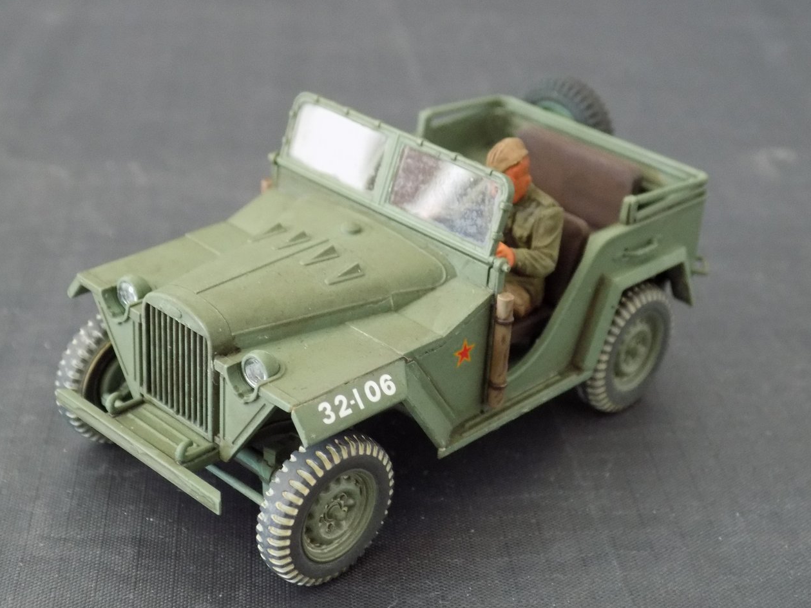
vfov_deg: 24.4
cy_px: 304
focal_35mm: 60
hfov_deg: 32.2
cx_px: 410
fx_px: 1406
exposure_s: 1/6
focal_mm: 10.5
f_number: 4
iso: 400
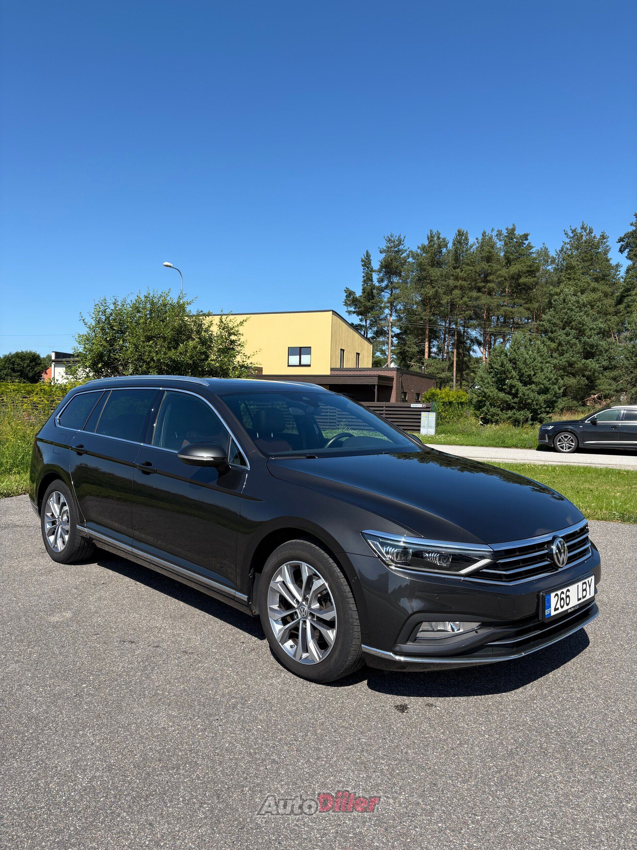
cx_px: 318
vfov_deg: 67.3
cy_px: 425
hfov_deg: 53.1
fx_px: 638
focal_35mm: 26
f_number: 1.6
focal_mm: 5.96
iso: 50
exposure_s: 1/2639
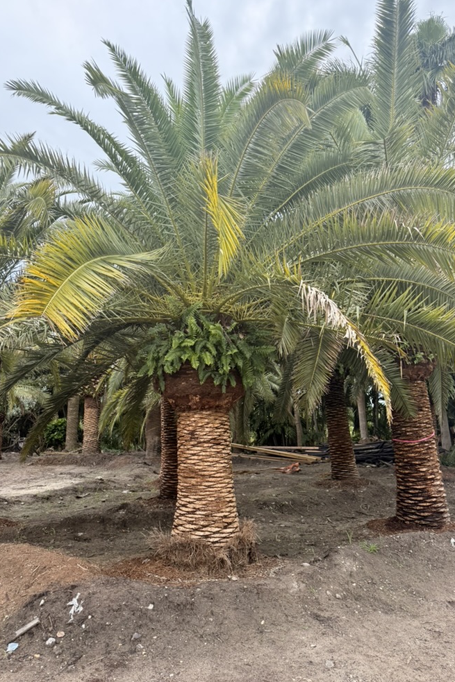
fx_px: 493
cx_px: 203
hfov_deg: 49.4
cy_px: 349
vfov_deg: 69.4
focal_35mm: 26
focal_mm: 6.76
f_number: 1.78
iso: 100
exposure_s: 1/1727
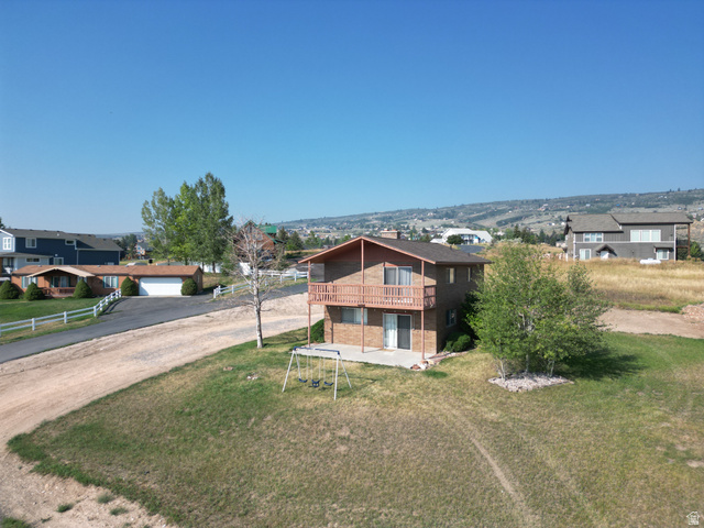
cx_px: 352
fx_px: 488
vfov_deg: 56.8
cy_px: 264
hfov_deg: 71.6
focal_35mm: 24
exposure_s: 1/2000
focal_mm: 6.72
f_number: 1.7
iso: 100
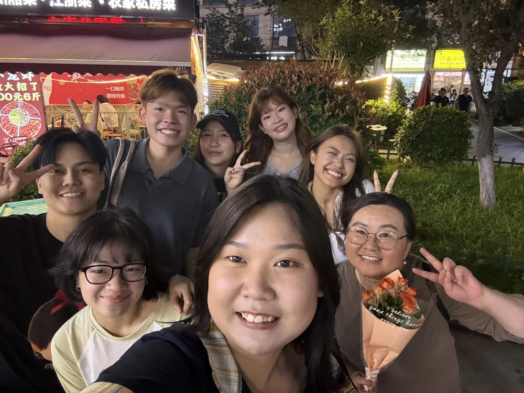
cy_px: 196
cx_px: 262
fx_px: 348
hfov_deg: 73.9
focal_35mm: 23
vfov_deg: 58.9
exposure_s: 1/25
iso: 250
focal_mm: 2.69
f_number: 1.9
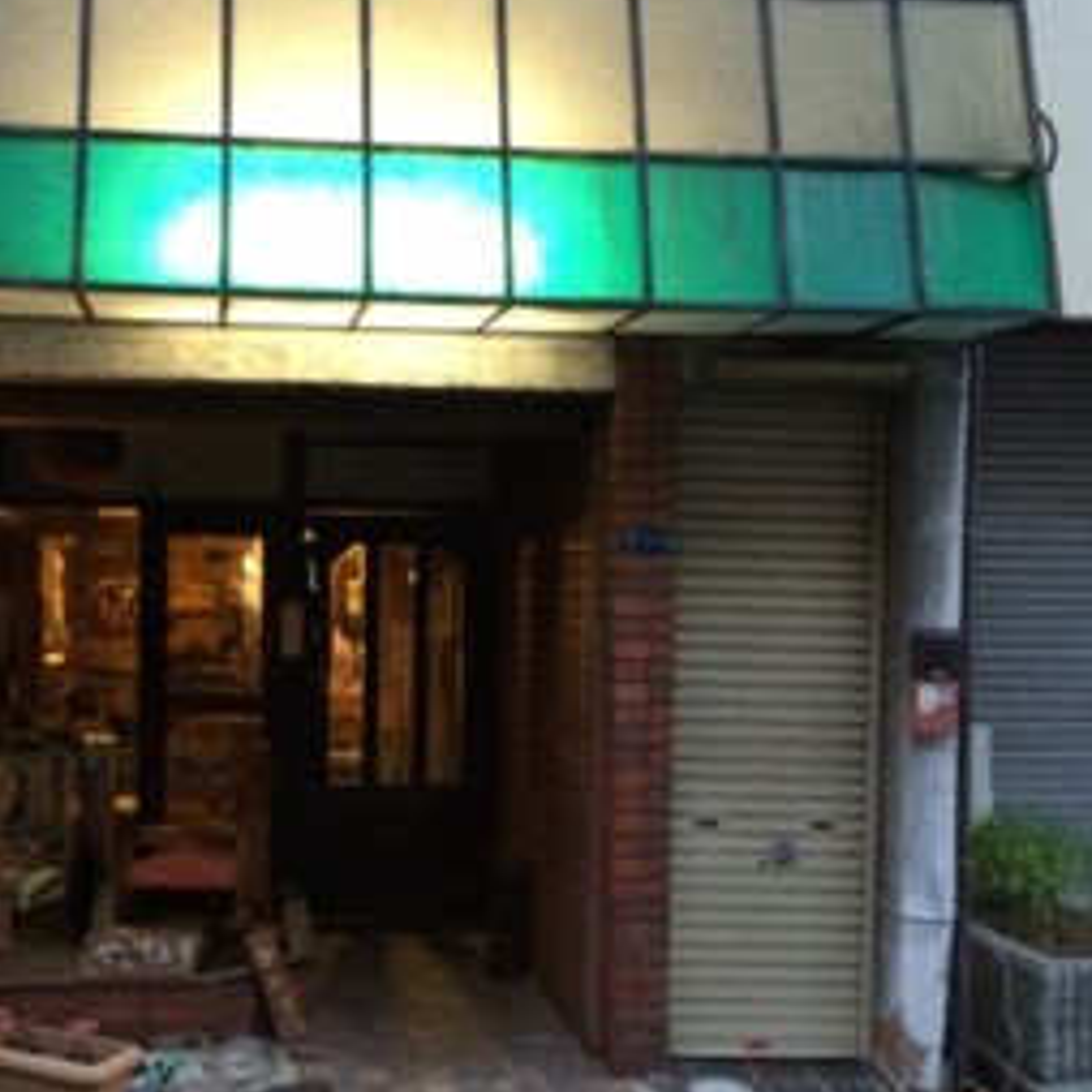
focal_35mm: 47
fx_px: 1677
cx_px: 378
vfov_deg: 36.0
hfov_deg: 35.8
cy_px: 623
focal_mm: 4.12
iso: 320
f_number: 2.2
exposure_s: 1/30
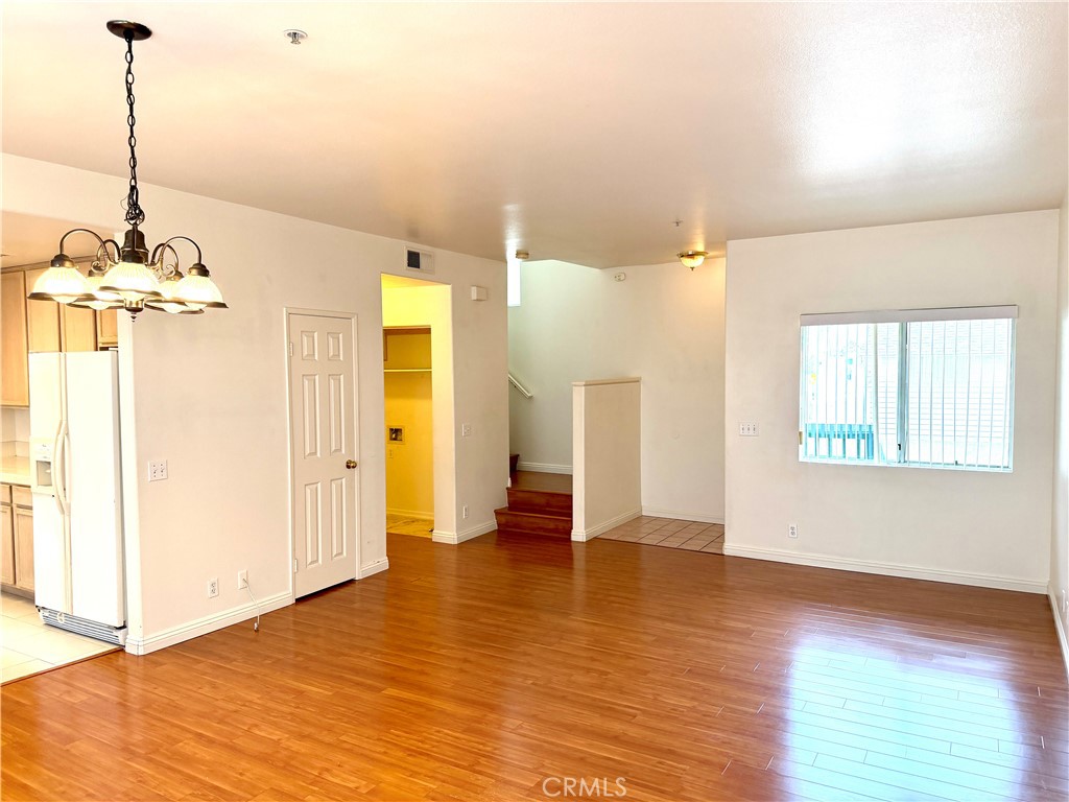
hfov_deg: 71.6
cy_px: 401
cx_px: 534
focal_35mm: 24
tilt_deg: -2.8
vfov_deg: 56.8
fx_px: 741
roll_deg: +0.8
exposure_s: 1/140
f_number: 1.78
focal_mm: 6.76
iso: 200
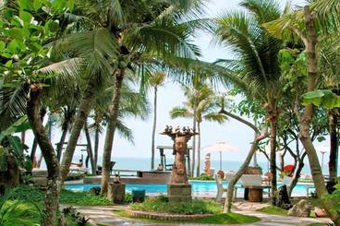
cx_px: 205
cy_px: 168
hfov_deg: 44.3
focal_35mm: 44
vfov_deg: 30.0
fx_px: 415
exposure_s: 1/250
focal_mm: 18
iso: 200
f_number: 11
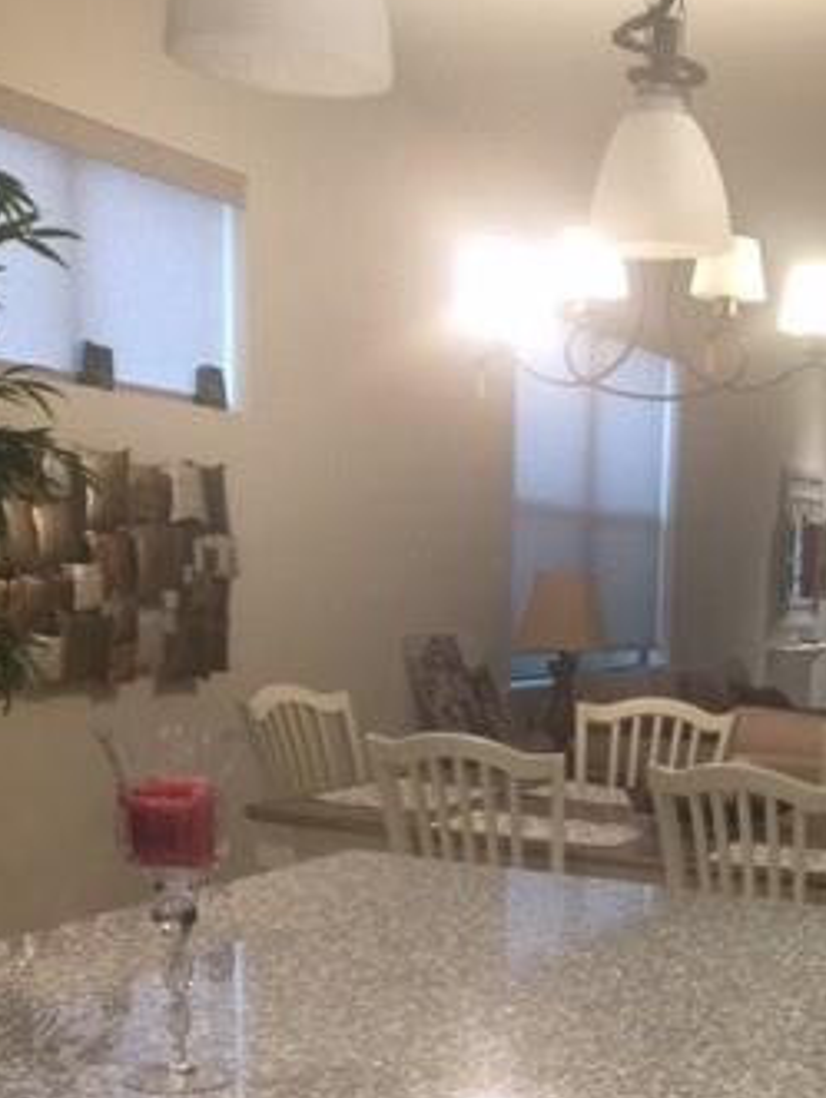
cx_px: 776
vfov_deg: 32.4
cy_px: 1008
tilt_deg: -12.6
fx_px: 1778
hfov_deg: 25.2
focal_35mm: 56
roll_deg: -3.8
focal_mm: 4.15
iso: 50
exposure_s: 1/15
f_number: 2.2
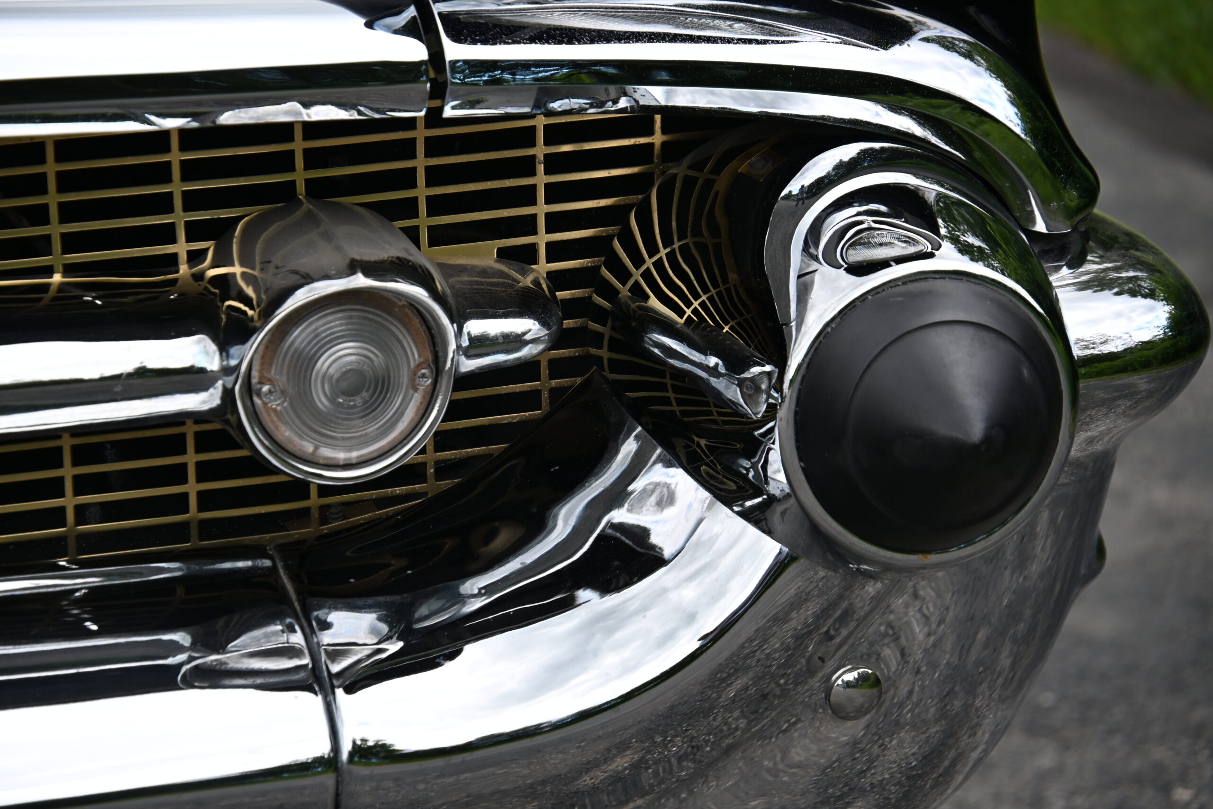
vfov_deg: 8.4
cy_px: 404
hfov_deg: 12.6
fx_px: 5509
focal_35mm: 164
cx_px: 606
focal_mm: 109
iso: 450
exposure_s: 1/125
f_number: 5.3
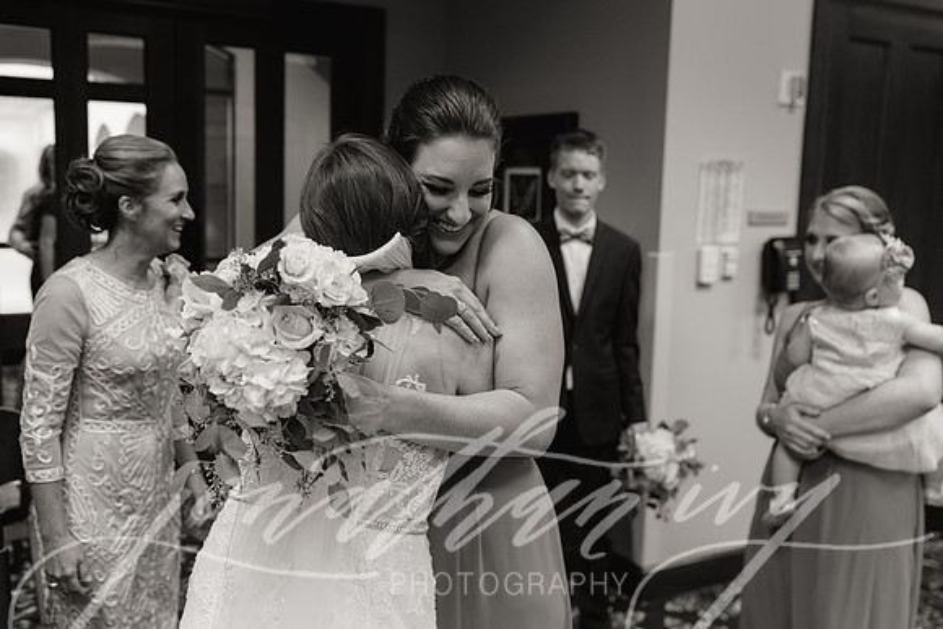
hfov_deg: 54.4
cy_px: 314
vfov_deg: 37.9
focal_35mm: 35
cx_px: 472
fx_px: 917
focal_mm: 35
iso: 1600
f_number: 2.8
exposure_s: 1/125
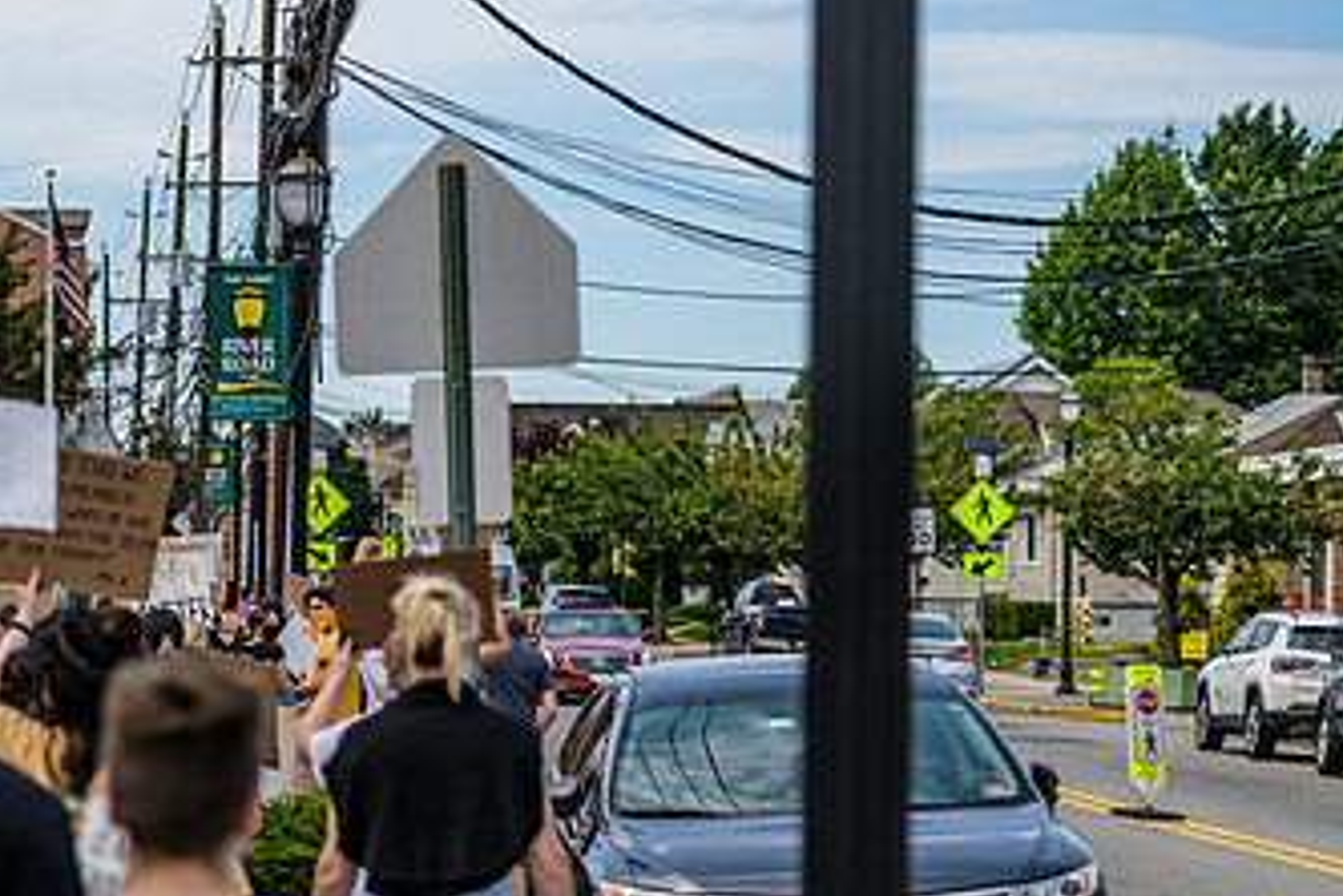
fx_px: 4551
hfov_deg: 16.7
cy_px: 583
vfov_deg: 11.2
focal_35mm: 122
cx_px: 262
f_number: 3.2
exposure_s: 1/3200
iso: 200
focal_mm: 70
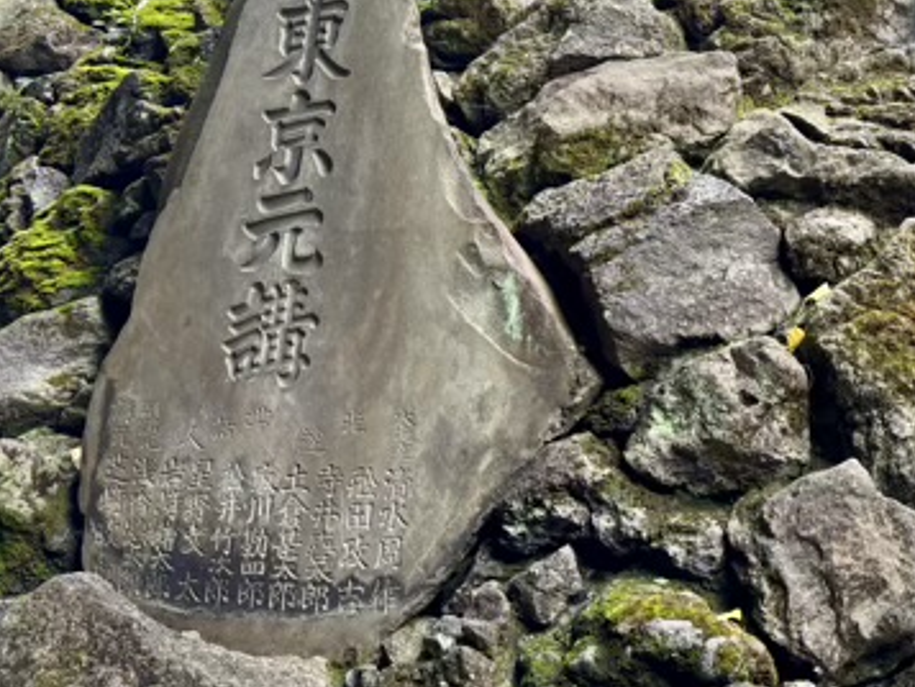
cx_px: 892
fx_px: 1349
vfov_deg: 27.7
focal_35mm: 51
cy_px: 94
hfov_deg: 34.5
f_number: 1.6
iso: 50
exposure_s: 1/132
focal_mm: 5.96
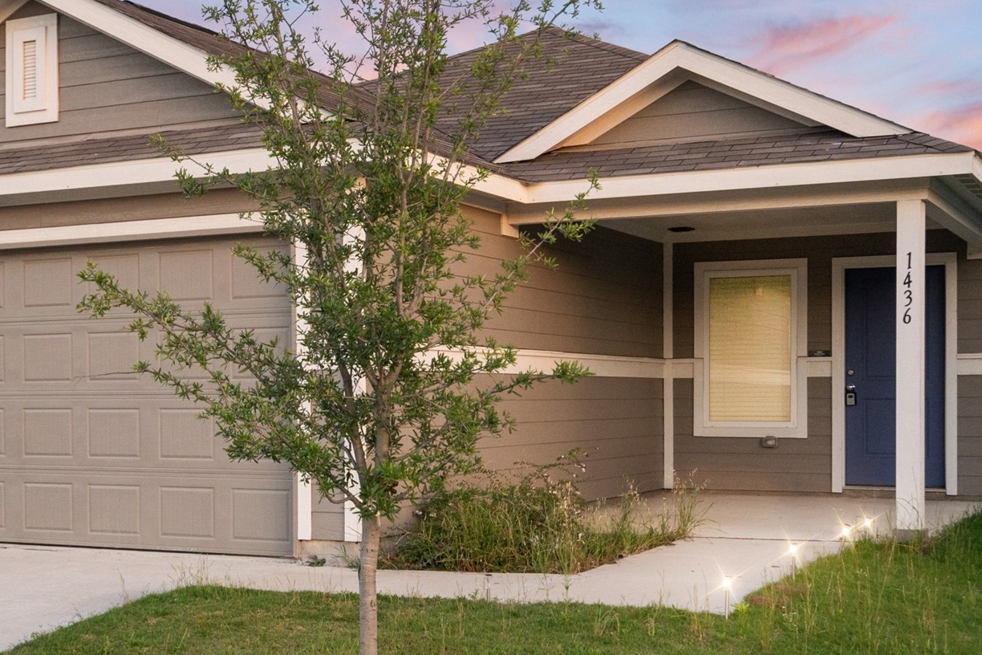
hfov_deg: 36.1
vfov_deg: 24.6
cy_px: 396
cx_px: 379
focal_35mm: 55
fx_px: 1500
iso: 800
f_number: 8
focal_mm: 31
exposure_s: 1/100
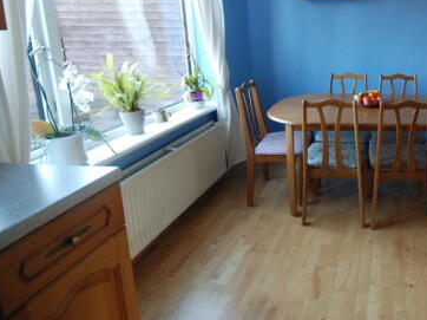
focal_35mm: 26
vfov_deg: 50.7
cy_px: 77
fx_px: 321
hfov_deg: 58.7
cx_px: 375
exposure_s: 1/6
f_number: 6.3
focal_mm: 10
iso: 200
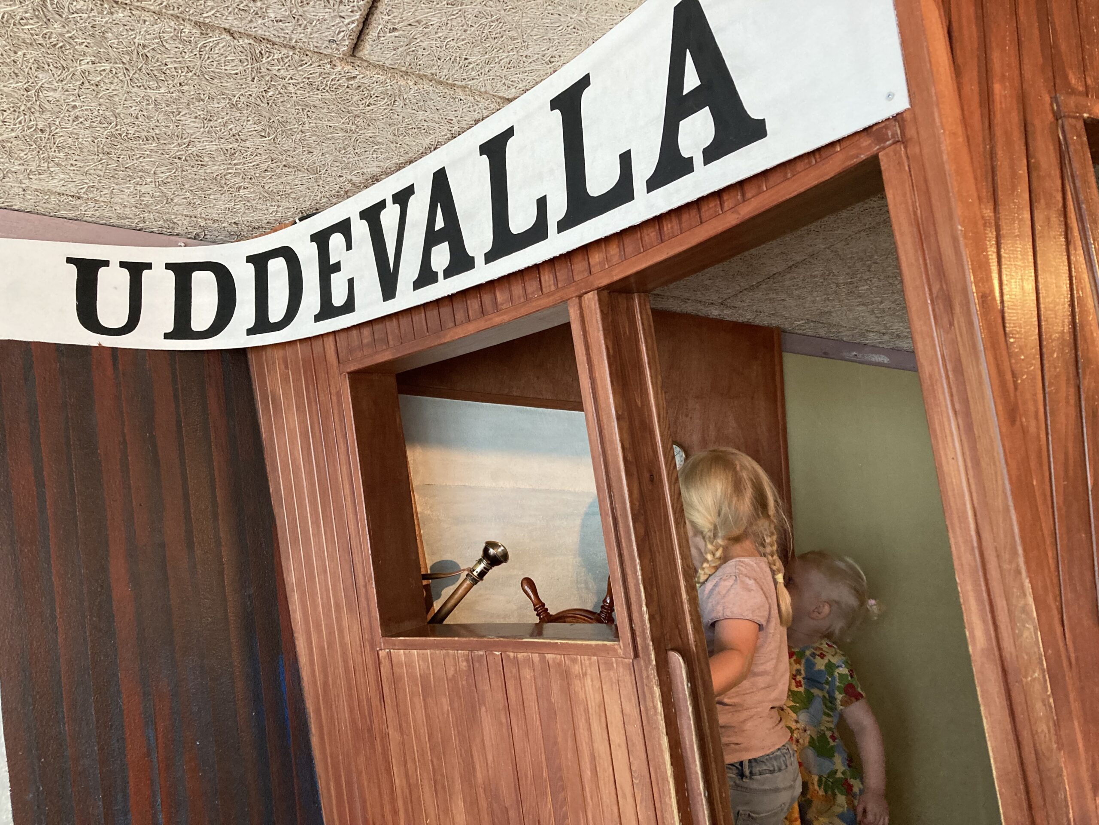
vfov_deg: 49.7
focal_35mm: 28
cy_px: 412
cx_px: 550
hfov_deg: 63.4
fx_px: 889
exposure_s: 1/50
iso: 250
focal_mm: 3.99
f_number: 1.8
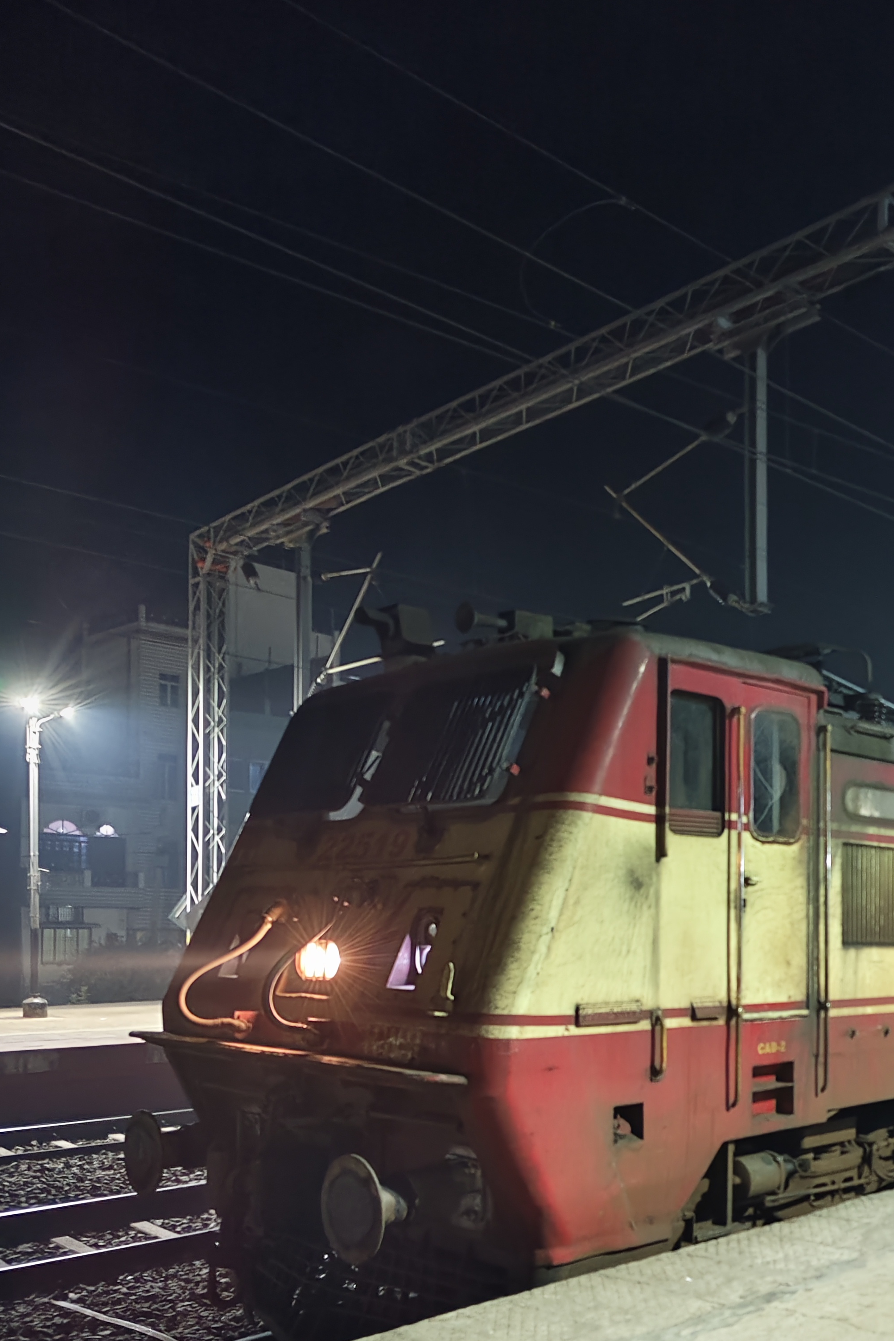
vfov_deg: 54.6
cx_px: 658
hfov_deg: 38.0
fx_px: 1266
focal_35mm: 34
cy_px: 903
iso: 2901
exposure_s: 1/14.3
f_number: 1.88
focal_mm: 5.56
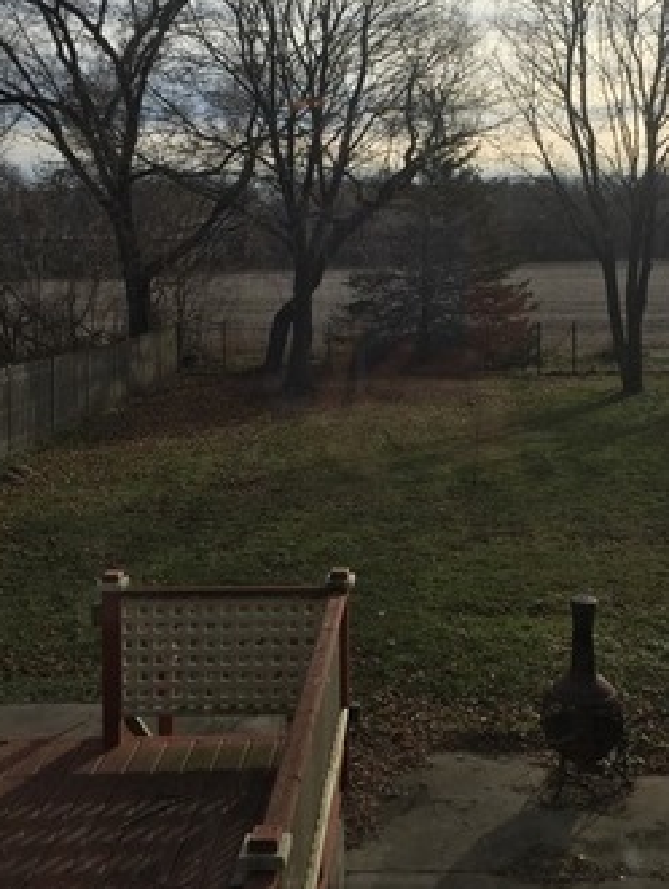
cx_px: 422
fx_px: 1080
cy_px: 322
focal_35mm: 42
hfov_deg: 34.2
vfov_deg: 44.3
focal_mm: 4.15
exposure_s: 1/1721
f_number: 2.2
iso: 32
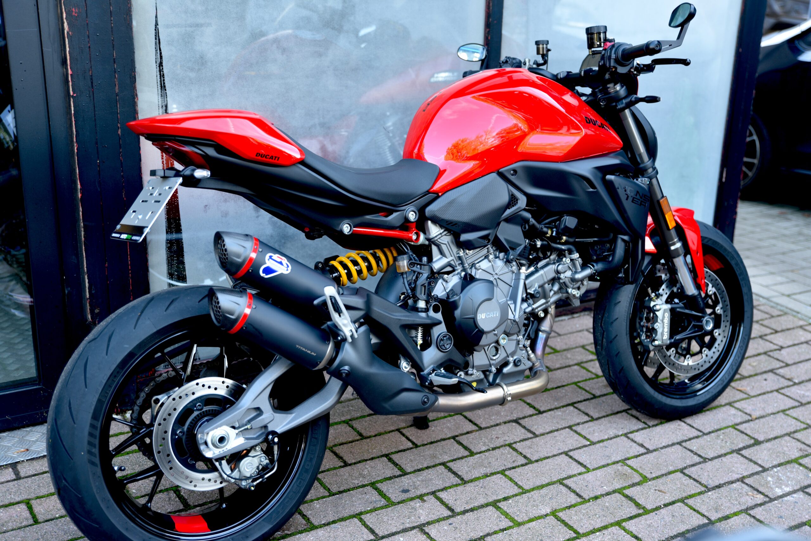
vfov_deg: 29.9
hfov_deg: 43.6
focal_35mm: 45
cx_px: 406
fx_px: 1014
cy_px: 270
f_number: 2.8
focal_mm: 45
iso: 200
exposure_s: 1/60
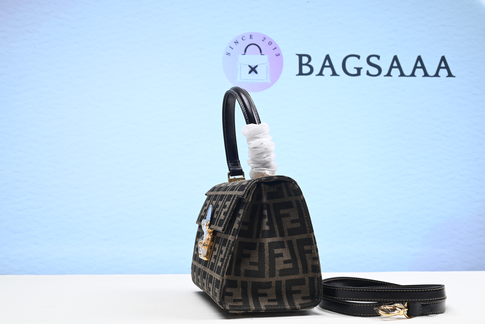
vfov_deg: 31.2
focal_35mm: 43
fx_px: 579
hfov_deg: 45.4
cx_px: 242
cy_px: 162
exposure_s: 1/2
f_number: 16
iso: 100
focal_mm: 43
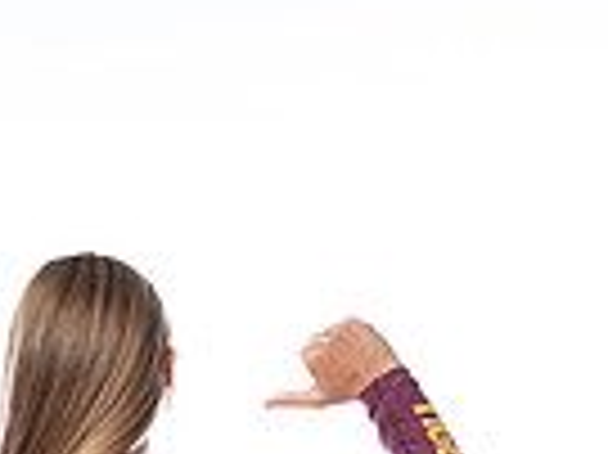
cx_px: 131
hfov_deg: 12.3
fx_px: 2808
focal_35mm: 160
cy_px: 975
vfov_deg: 8.7
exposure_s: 1/250
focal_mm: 50
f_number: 5.6
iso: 640
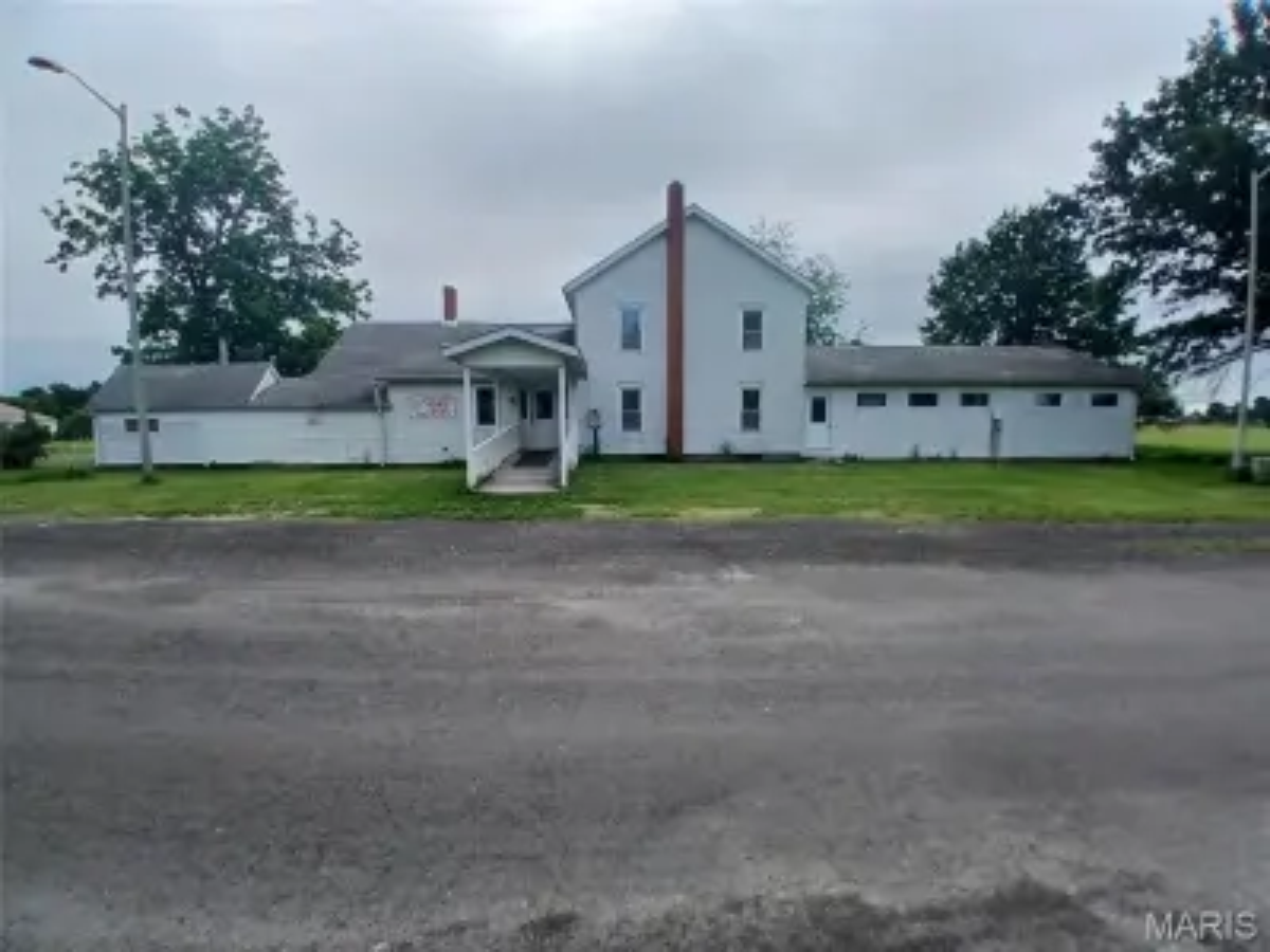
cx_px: 635
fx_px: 624
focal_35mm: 17
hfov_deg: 91.0
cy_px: 476
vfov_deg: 74.7
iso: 50
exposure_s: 1/1427
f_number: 2.2
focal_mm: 1.4
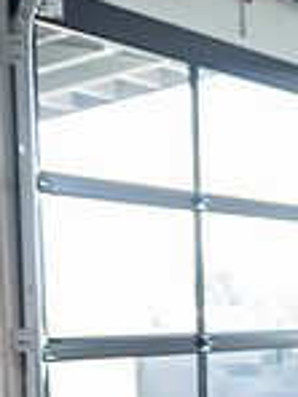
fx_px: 1515
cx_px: 475
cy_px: 503
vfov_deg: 14.4
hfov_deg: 10.7
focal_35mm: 132
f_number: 2.8
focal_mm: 35
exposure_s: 1/160
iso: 400
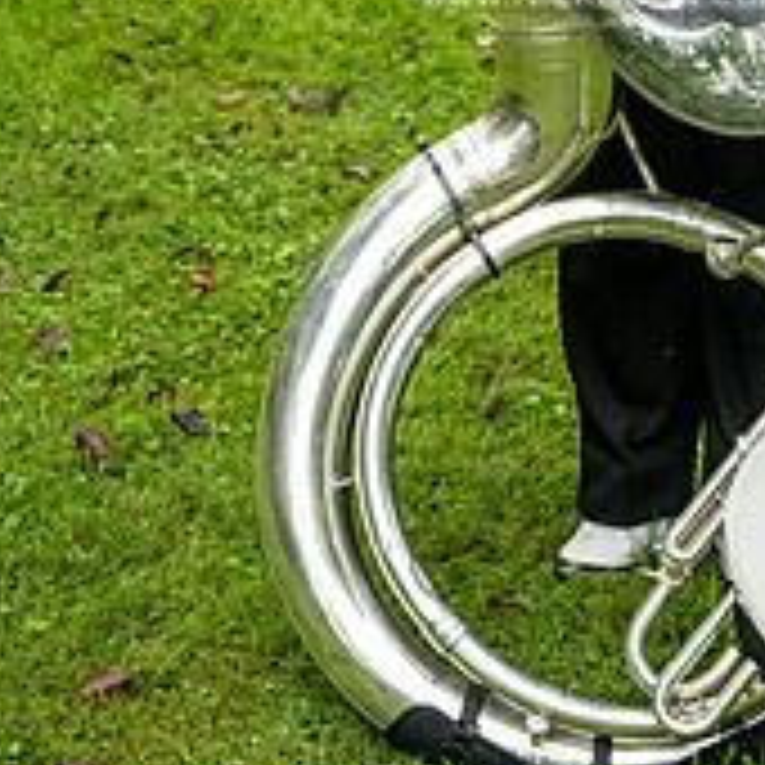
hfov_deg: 17.1
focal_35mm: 101
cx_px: 603
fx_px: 2525
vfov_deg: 16.6
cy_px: -99
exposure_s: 1/500
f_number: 4
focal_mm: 45
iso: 800
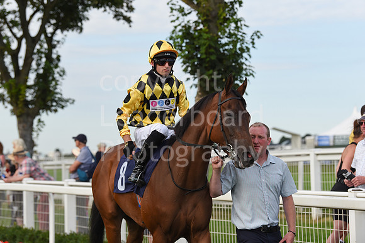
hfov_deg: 17.6
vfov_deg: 11.8
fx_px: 1176
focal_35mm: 116
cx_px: 182
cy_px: 122
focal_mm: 116
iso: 500
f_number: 5
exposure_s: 1/2000
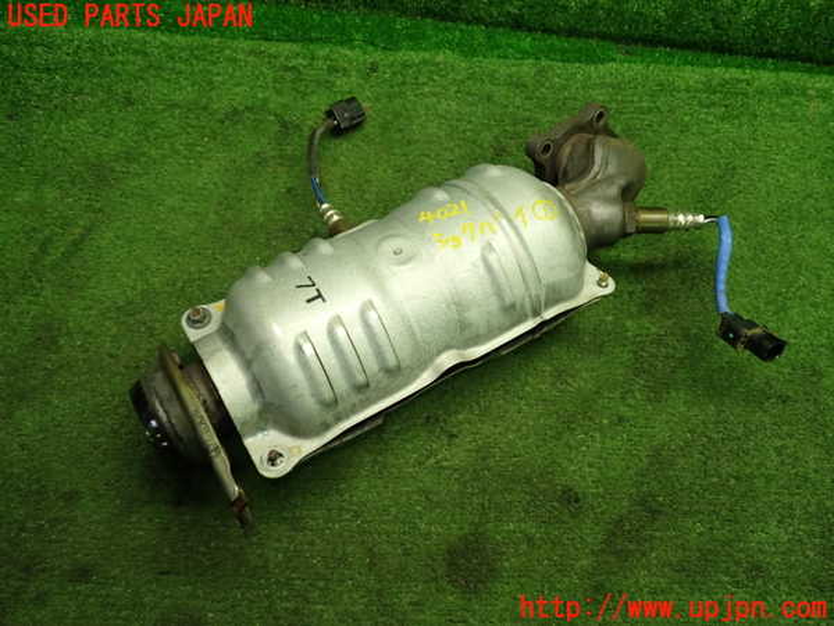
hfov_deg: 60.0
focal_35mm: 30
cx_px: 417
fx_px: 723
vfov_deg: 46.8
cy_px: 313
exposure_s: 1/50
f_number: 2.3
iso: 200
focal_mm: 5.4
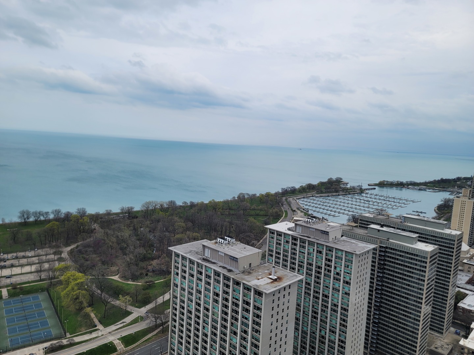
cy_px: 178
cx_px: 237
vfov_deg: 54.9
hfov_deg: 69.4
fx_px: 342
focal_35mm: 25
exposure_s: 1/973
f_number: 1.8
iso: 20
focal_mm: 7
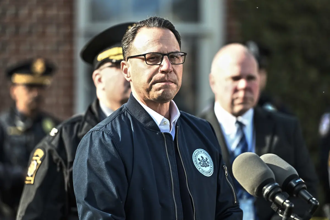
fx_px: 1833
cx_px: 165
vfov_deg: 6.9
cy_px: 110
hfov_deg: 10.3
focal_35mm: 200
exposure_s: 1/1600
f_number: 3.2
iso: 800
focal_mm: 200
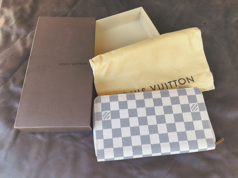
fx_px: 172
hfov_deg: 69.4
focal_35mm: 25
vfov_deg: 54.9
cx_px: 119
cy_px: 89
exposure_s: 1/120
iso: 525
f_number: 1.7
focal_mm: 4.68
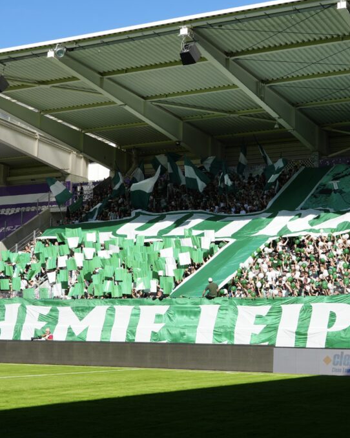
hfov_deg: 24.7
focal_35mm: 61
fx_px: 790
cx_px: 258
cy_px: 219
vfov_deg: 31.0
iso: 100
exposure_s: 1/125
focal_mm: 29
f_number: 9
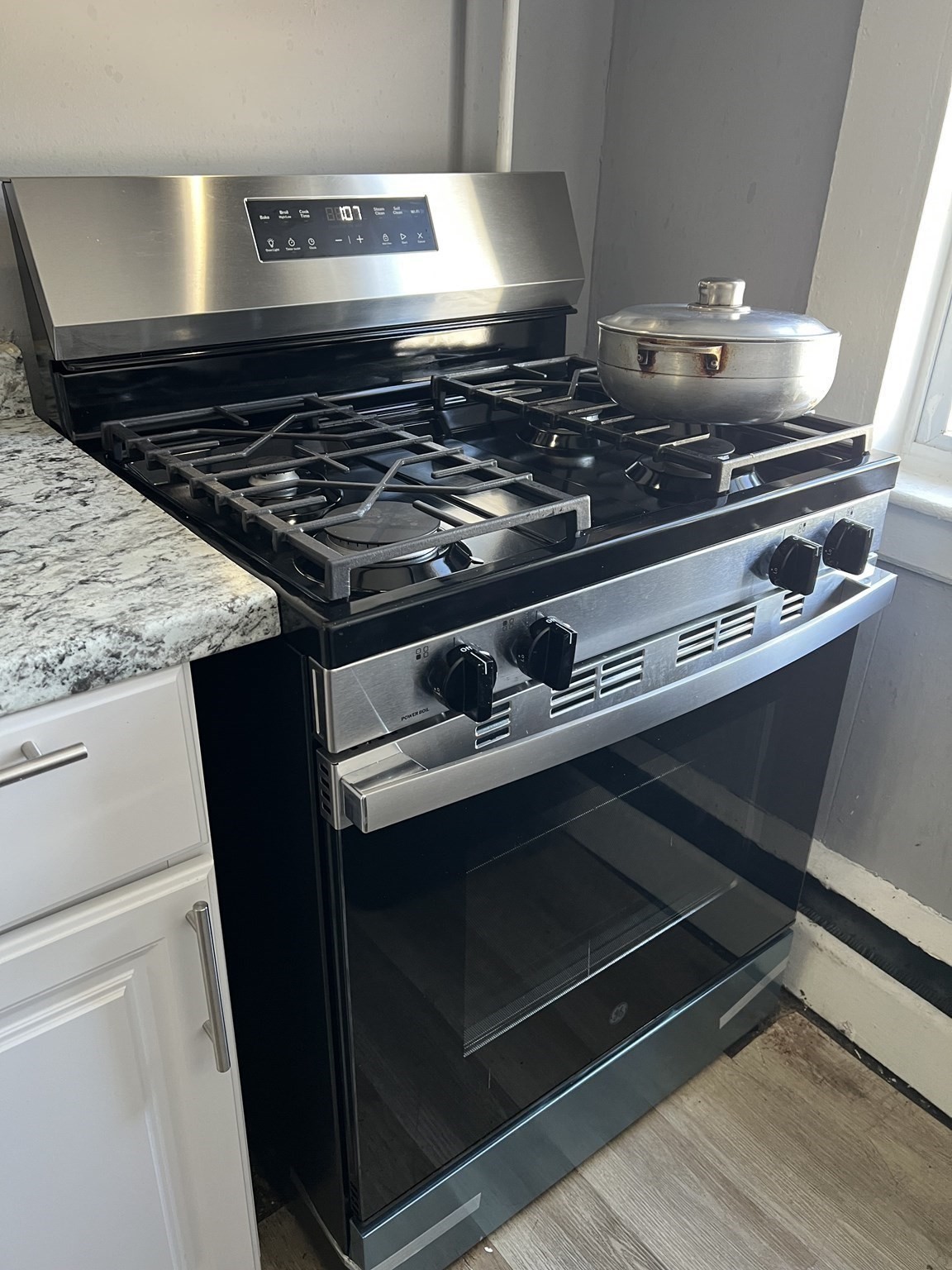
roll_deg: -2.1
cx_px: 476
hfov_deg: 53.1
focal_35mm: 26
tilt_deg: -27.1
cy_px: 635
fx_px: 953
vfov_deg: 67.3
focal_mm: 5.7
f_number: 1.5
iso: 200
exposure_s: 1/60
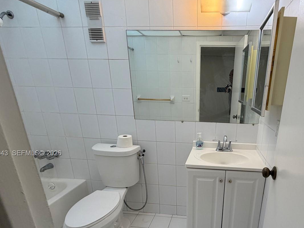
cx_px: 201
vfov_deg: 61.7
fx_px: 184
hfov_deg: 76.7
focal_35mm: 21
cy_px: 154
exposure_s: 1/120
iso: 100
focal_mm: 2.22
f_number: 2.2
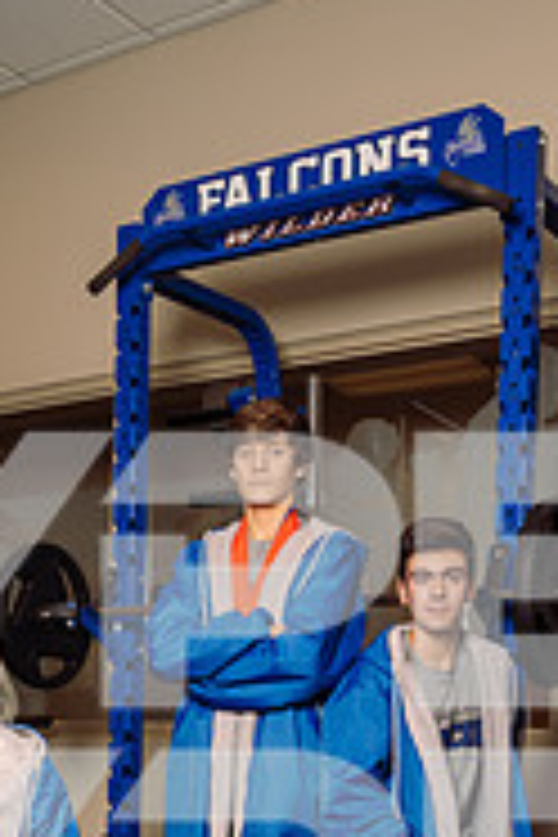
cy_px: 891
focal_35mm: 58
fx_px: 1348
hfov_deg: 22.8
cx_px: 58
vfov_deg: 31.2
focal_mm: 24
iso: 200
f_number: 7.1
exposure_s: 1/250
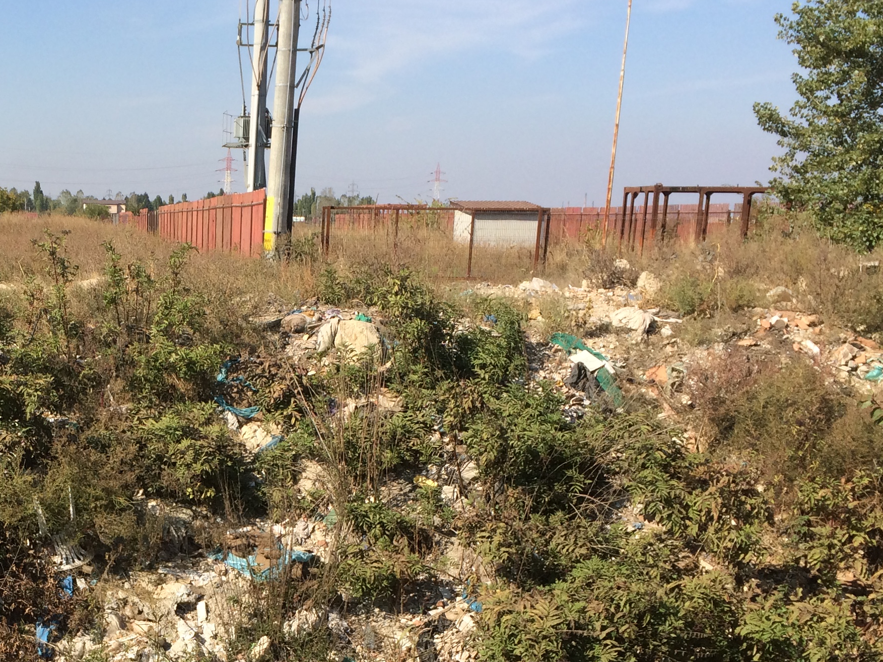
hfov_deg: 34.1
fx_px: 1378
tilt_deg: -17.3
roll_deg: -0.6
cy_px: 590
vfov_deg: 26.2
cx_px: 140
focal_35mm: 54
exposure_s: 1/1786
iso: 32
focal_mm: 4.15
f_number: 2.2
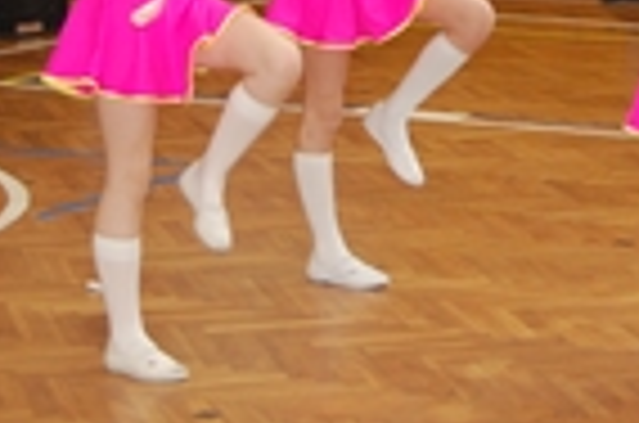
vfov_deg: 8.2
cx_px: 464
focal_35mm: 164
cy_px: -166
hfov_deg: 12.5
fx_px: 2900
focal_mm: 31
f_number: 4.5
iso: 560
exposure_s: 1/60
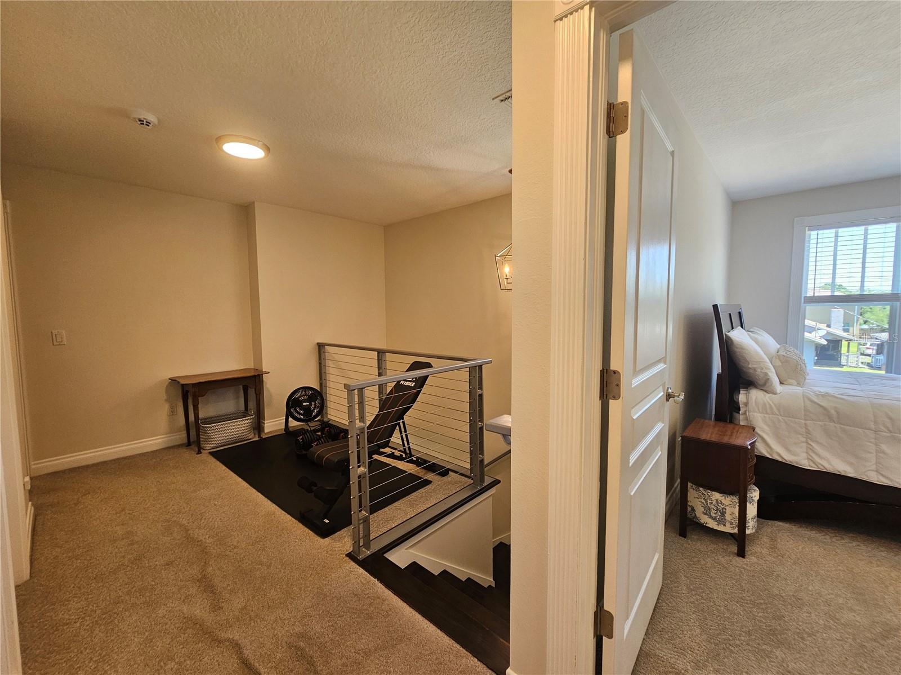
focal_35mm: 13
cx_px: 450
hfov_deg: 106.2
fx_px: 338
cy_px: 338
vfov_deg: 89.9
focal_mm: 2.2
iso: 80
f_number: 2.2
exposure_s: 1/60
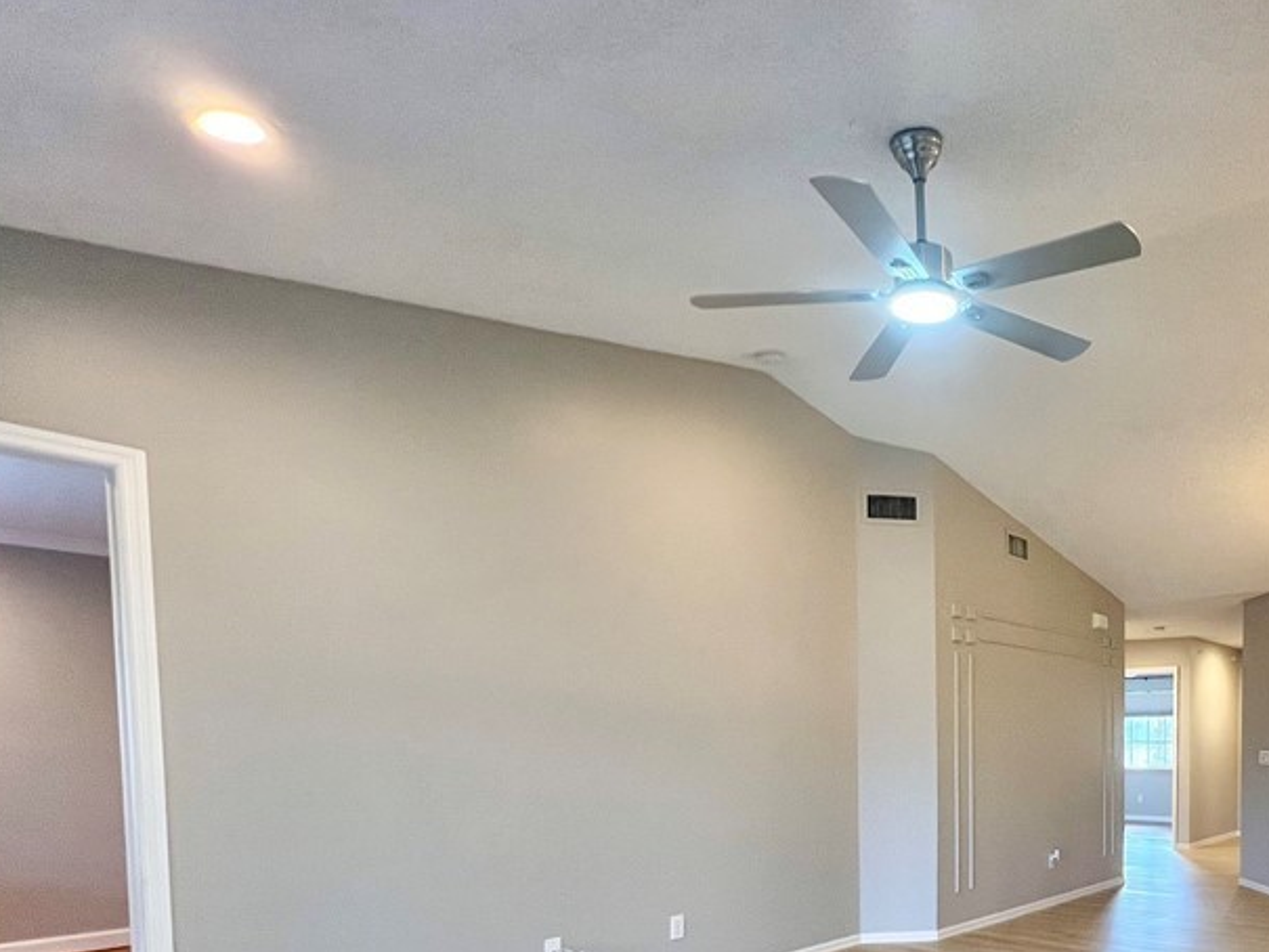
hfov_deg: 69.1
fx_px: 807
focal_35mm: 22
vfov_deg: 55.8
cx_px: 1013
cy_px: 788
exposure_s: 1/120
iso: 200
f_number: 1.8
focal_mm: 1.57
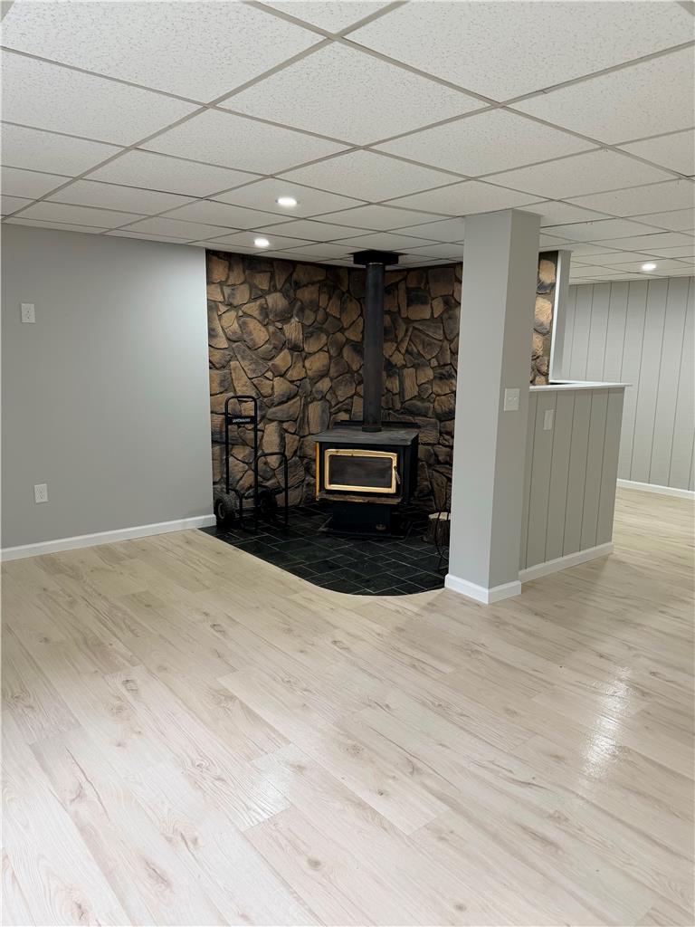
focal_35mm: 24
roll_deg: -0.2
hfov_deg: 56.8
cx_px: 348
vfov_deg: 71.6
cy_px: 464
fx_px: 642
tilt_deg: -10.4
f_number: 1.78
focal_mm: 6.76
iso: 125
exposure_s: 1/60
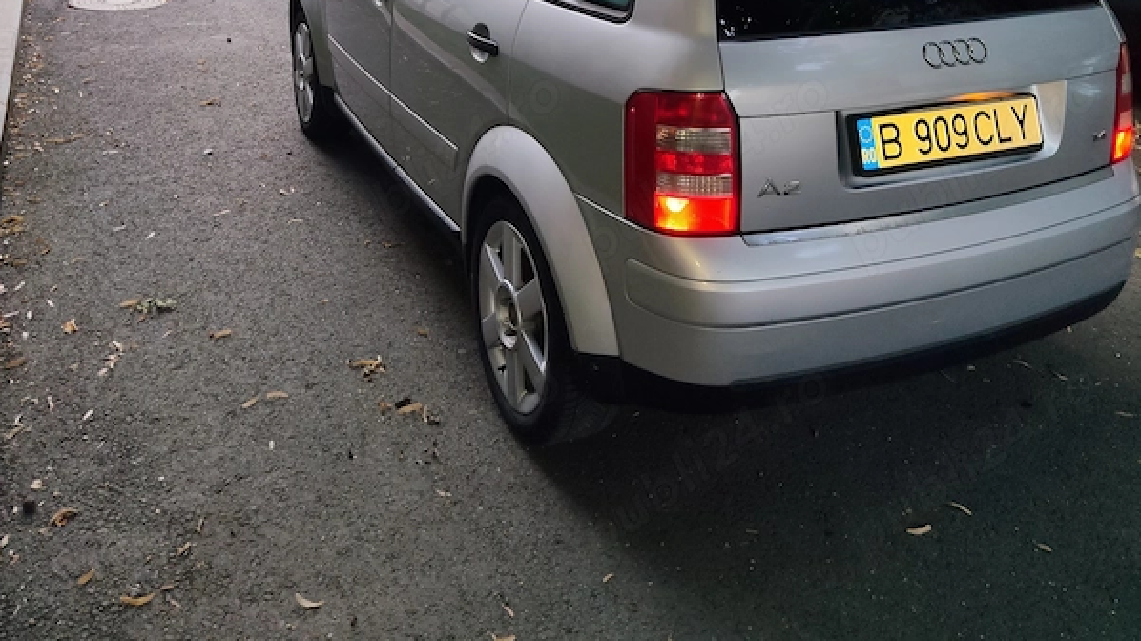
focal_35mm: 35
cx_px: 570
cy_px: -59
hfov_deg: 56.6
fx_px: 1059
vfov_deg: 30.3
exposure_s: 1/33.3
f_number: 1.7
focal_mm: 5.24
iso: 200
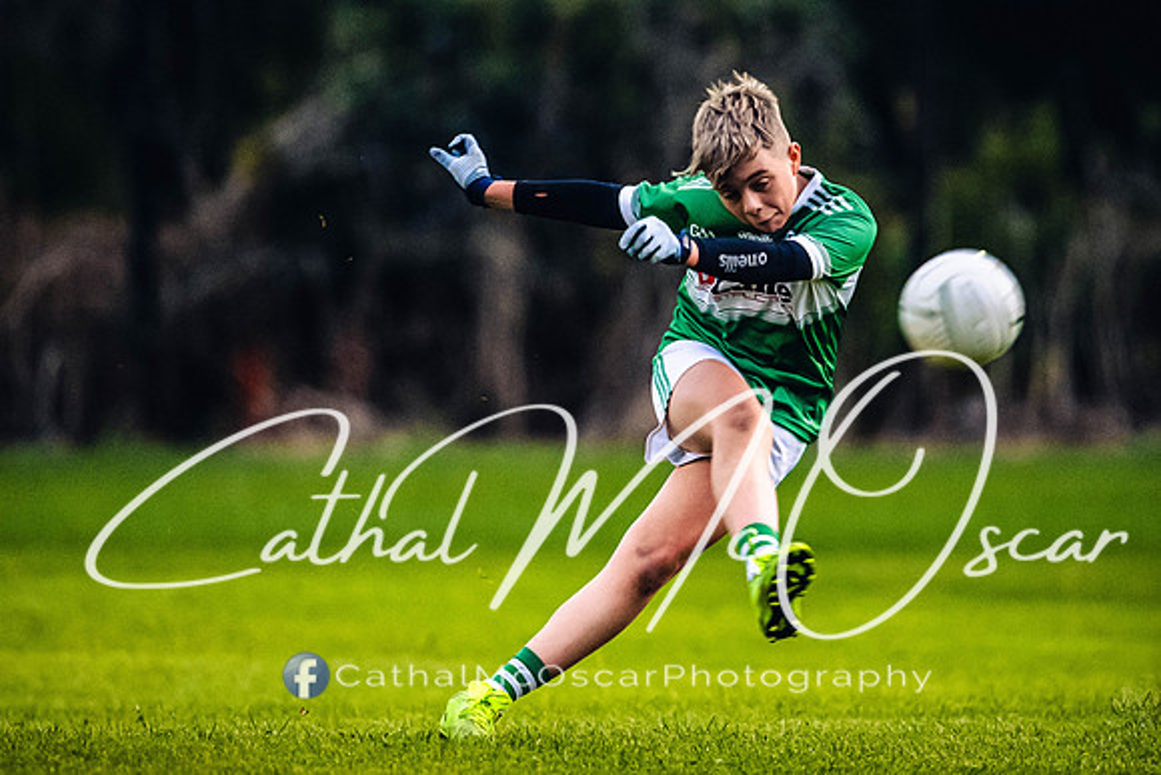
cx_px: 675
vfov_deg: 2.0
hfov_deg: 3.0
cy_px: 322
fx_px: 21914
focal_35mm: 679
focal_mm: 400
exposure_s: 1/500
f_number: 2.8
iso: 3200
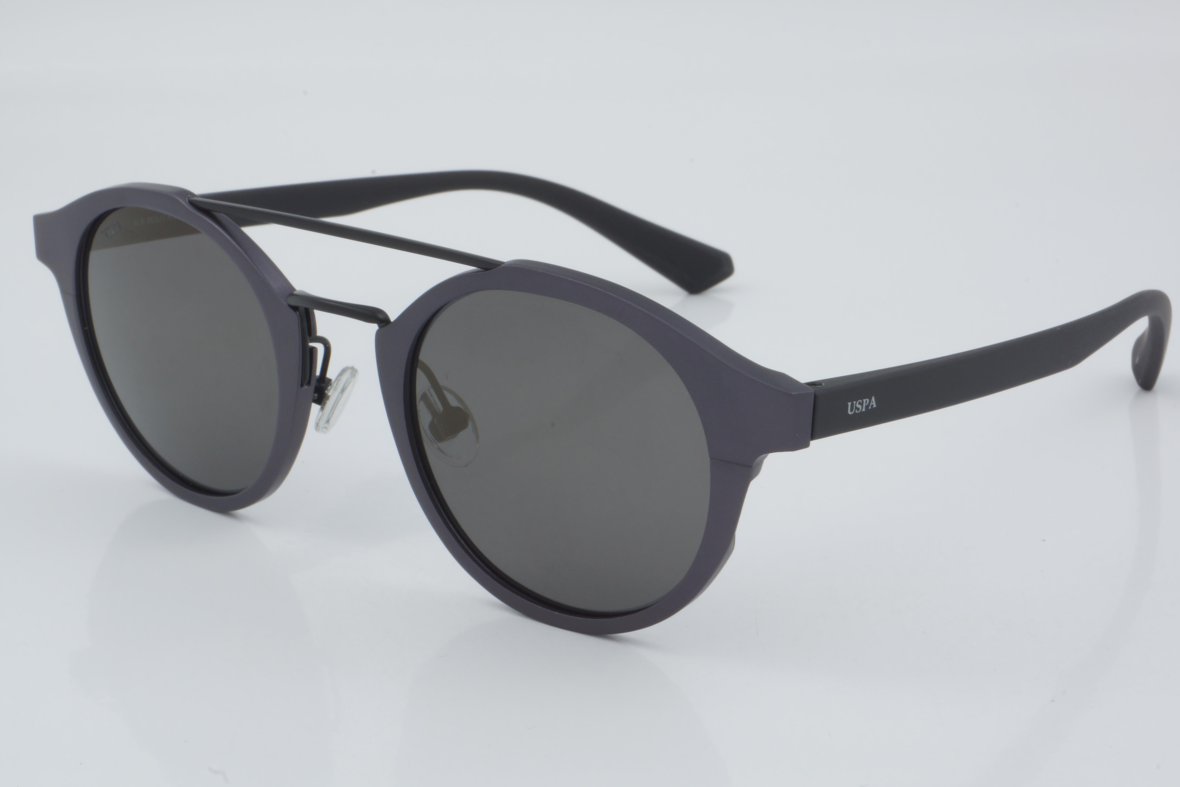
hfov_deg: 27.0
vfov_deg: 18.2
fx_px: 2458
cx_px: 590
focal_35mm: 75
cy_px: 394
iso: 100
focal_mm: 50
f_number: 32
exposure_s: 1/3
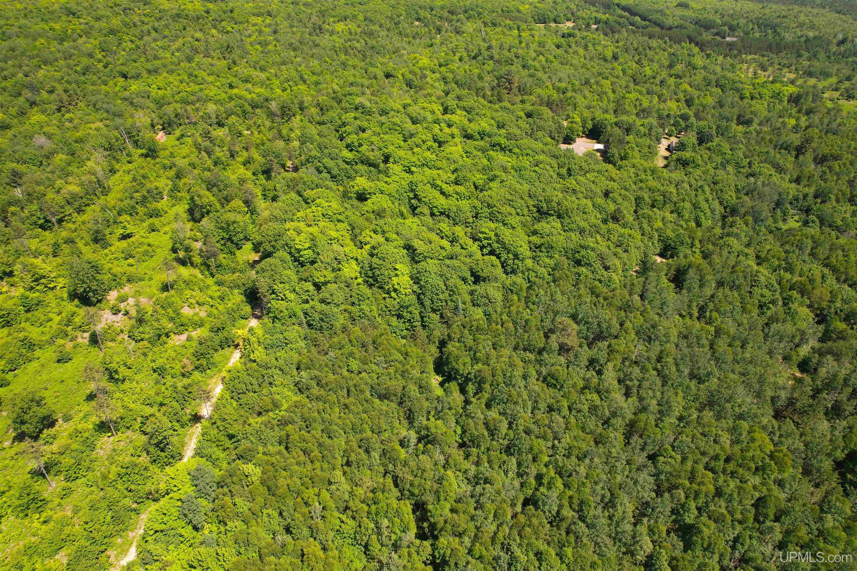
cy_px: 286
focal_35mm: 22
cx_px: 428
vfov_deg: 57.2
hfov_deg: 78.6
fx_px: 524
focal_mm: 8.38
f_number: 2.8
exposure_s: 1/350
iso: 100
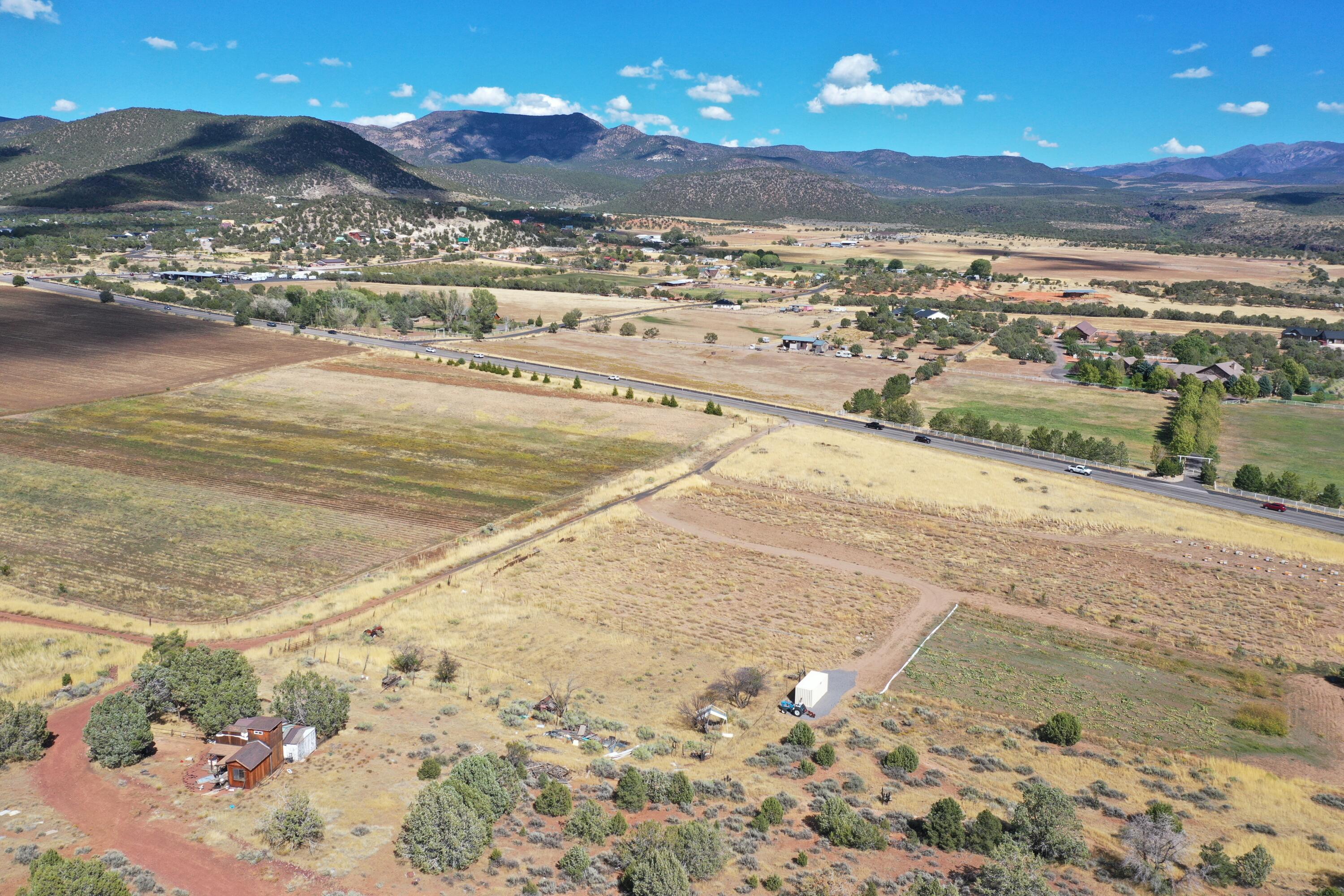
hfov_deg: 65.5
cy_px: 448
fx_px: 1045
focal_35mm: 28
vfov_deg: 46.4
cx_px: 672
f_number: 5.6
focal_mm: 10.26
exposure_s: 1/500
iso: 100
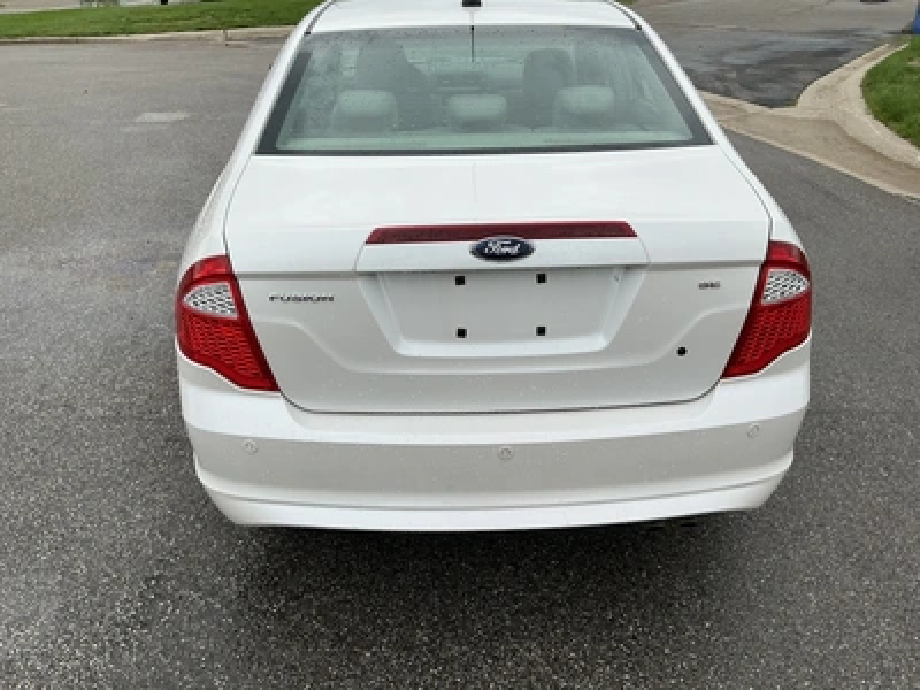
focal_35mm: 28
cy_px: 345
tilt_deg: -24.8
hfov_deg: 63.4
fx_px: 744
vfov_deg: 49.7
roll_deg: +0.3
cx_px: 460
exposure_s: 1/759
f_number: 1.8
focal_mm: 3
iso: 25
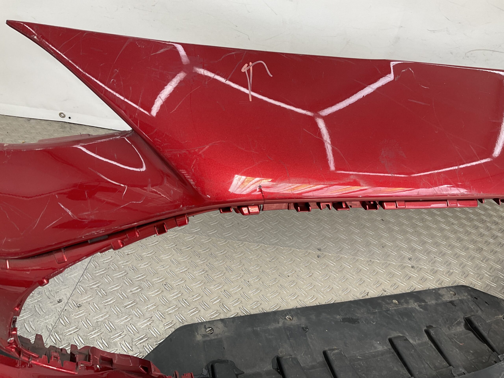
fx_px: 422
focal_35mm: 29
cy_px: 189
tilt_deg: -31.2
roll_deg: -11.2
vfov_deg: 48.2
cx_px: 252
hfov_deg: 61.7
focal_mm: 3
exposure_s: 1/122
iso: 16
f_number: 1.8
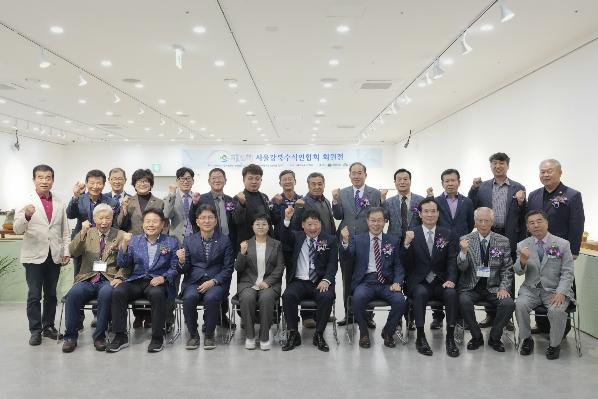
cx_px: 299
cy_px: 200
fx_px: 548
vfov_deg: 40.0
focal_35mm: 33
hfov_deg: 57.2
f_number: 5.6
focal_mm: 33
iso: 4000
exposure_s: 1/160
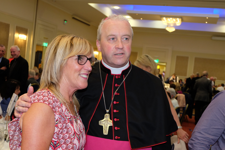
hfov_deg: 44.5
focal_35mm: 44
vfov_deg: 30.5
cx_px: 112
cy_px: 75
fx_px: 275
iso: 1250
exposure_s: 1/30
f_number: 4.7
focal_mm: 29.5
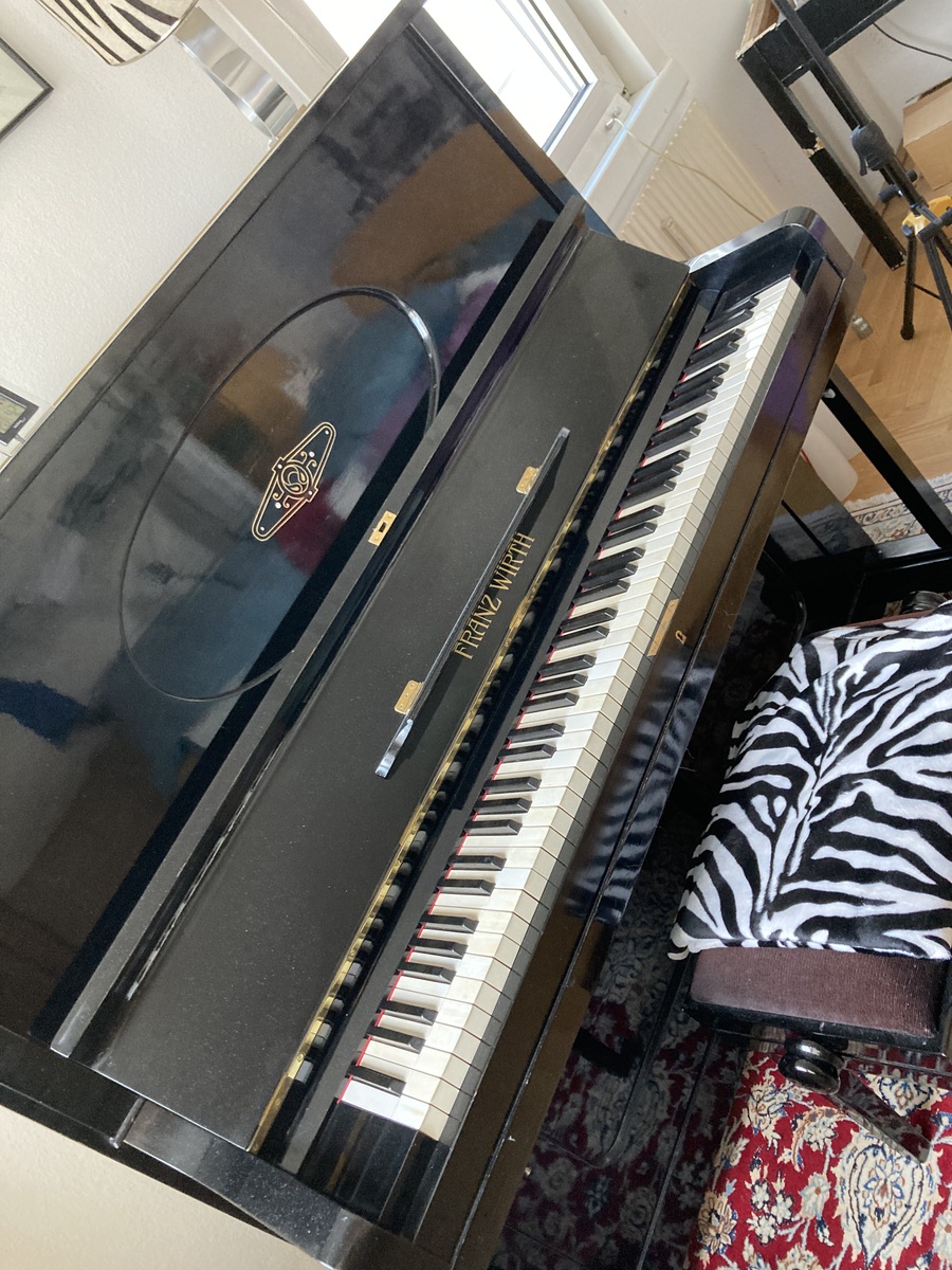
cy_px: 635
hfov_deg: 49.7
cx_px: 476
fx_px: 1027
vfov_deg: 63.4
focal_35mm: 28
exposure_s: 1/50
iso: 320
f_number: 1.8
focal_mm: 3.99
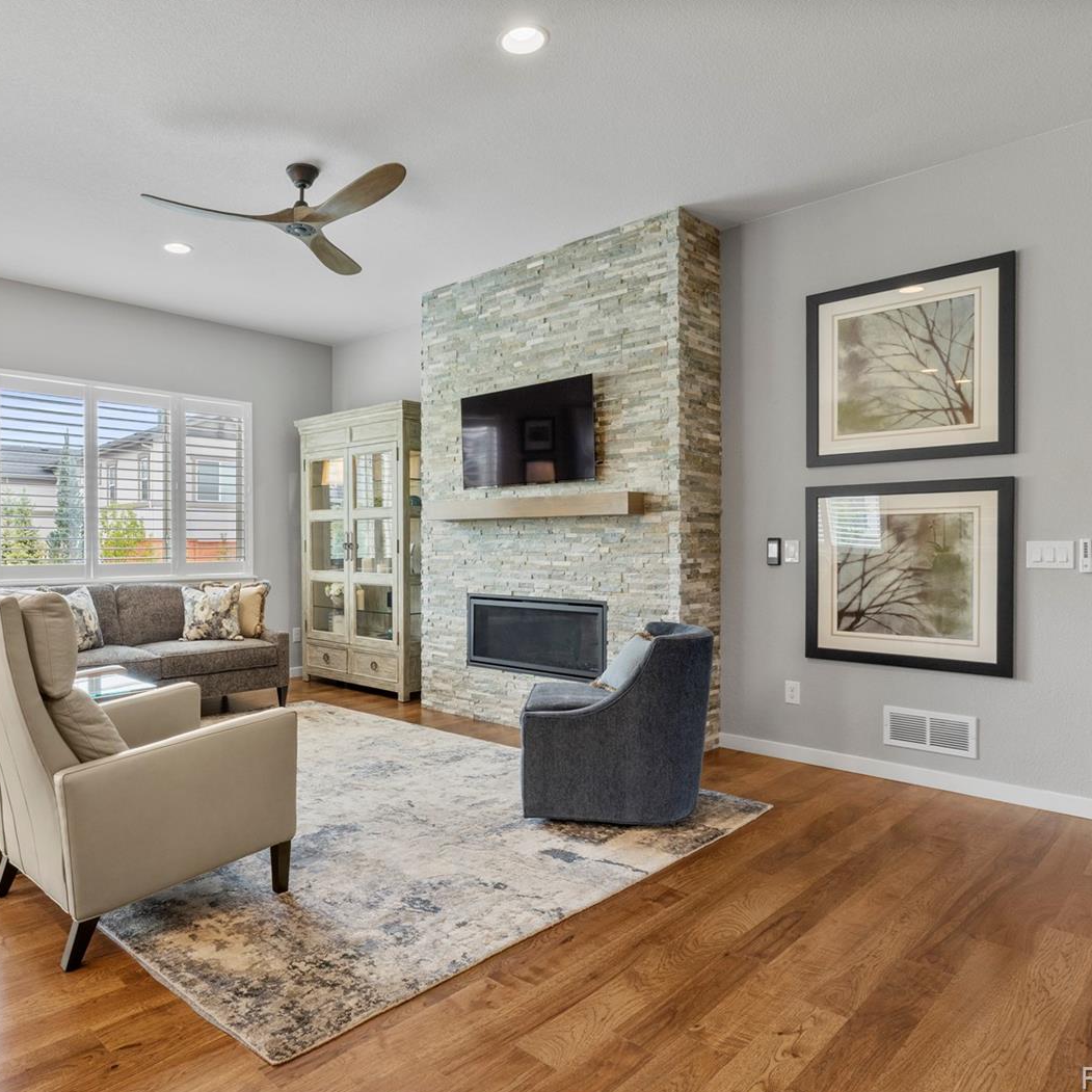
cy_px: 547
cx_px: 419
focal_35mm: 22
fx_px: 797
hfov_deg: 67.9
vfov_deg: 68.8
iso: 160
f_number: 8
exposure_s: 1/50
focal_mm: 11.5
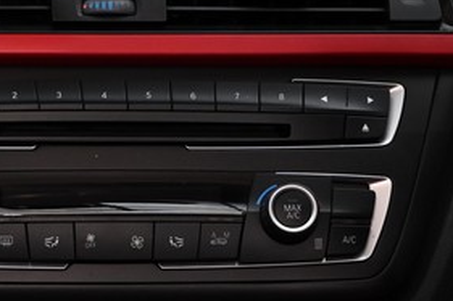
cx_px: 108
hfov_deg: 10.5
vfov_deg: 7.0
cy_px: 251
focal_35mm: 196
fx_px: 2465
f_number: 6.3
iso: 1100
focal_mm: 50
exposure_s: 1/30
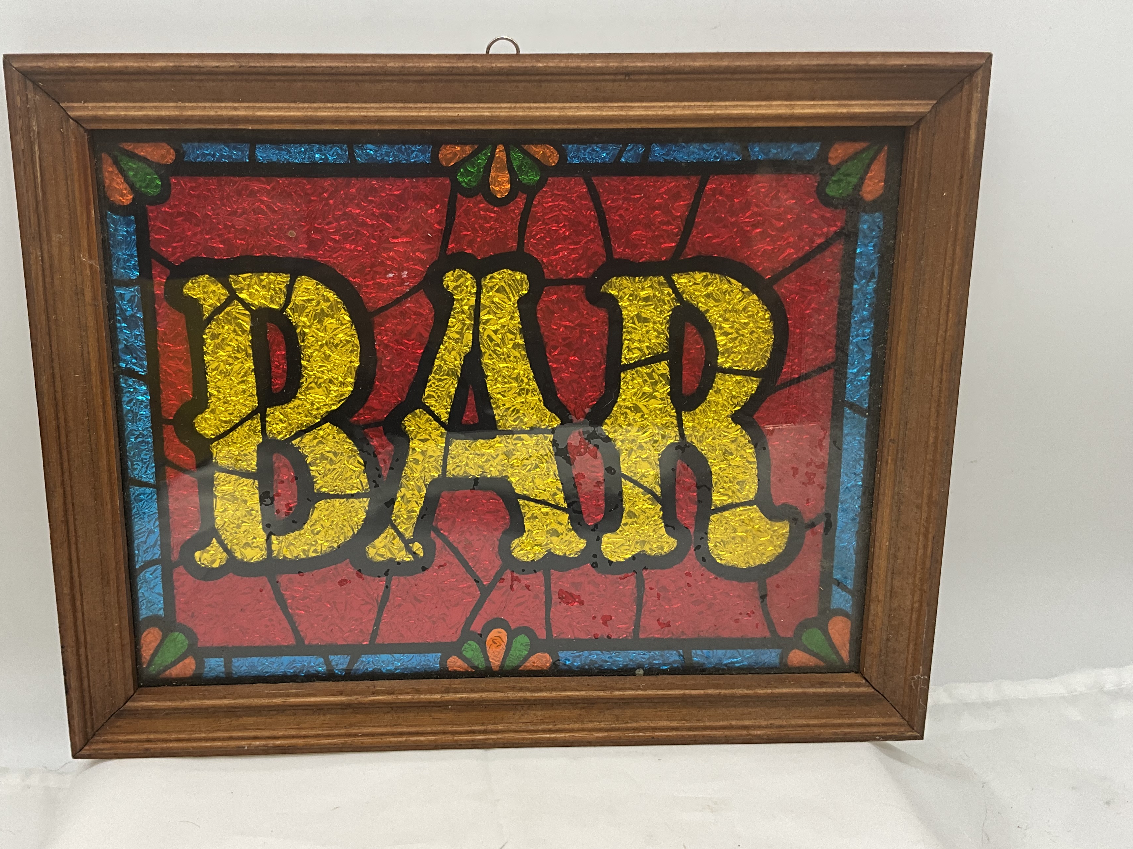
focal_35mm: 34
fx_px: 1113
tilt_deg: -14.5
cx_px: 508
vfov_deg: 41.7
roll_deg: +0.1
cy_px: 376
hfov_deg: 53.9
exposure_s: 1/120
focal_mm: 3
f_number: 1.8
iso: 25
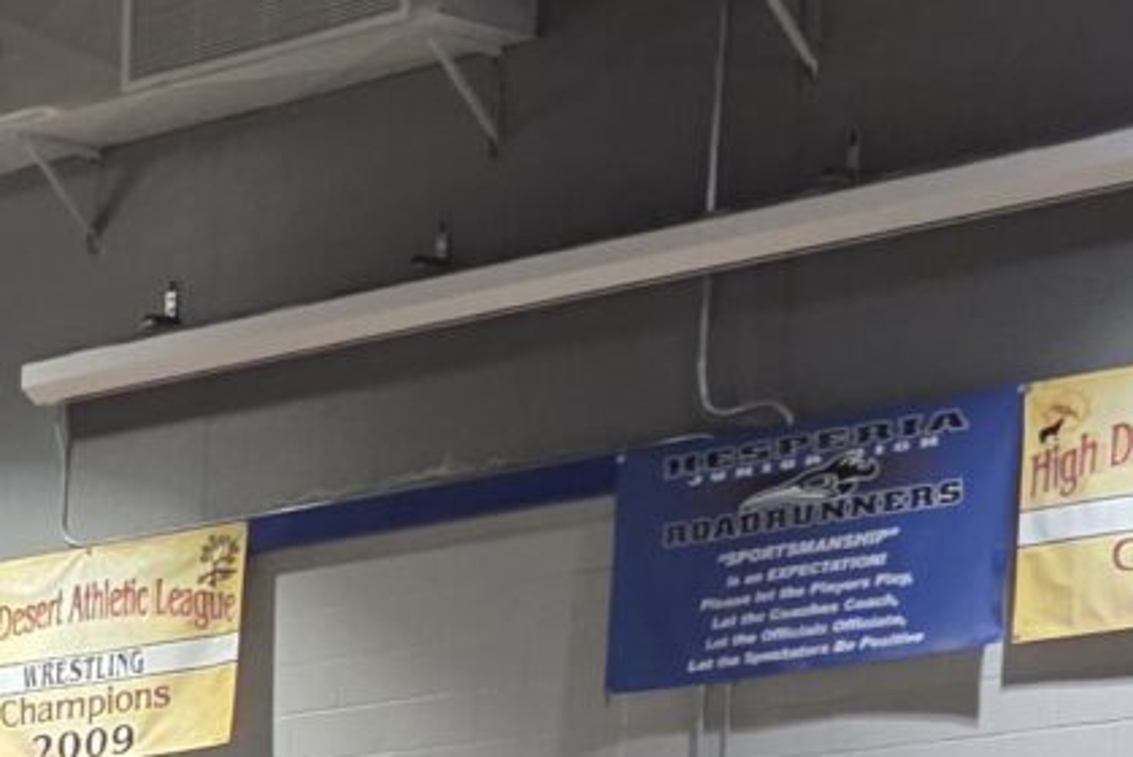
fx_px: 4598
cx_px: -1471
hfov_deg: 11.8
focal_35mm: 146
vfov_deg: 8.5
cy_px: 1898
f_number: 1.7
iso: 400
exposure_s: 1/120
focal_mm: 6.3
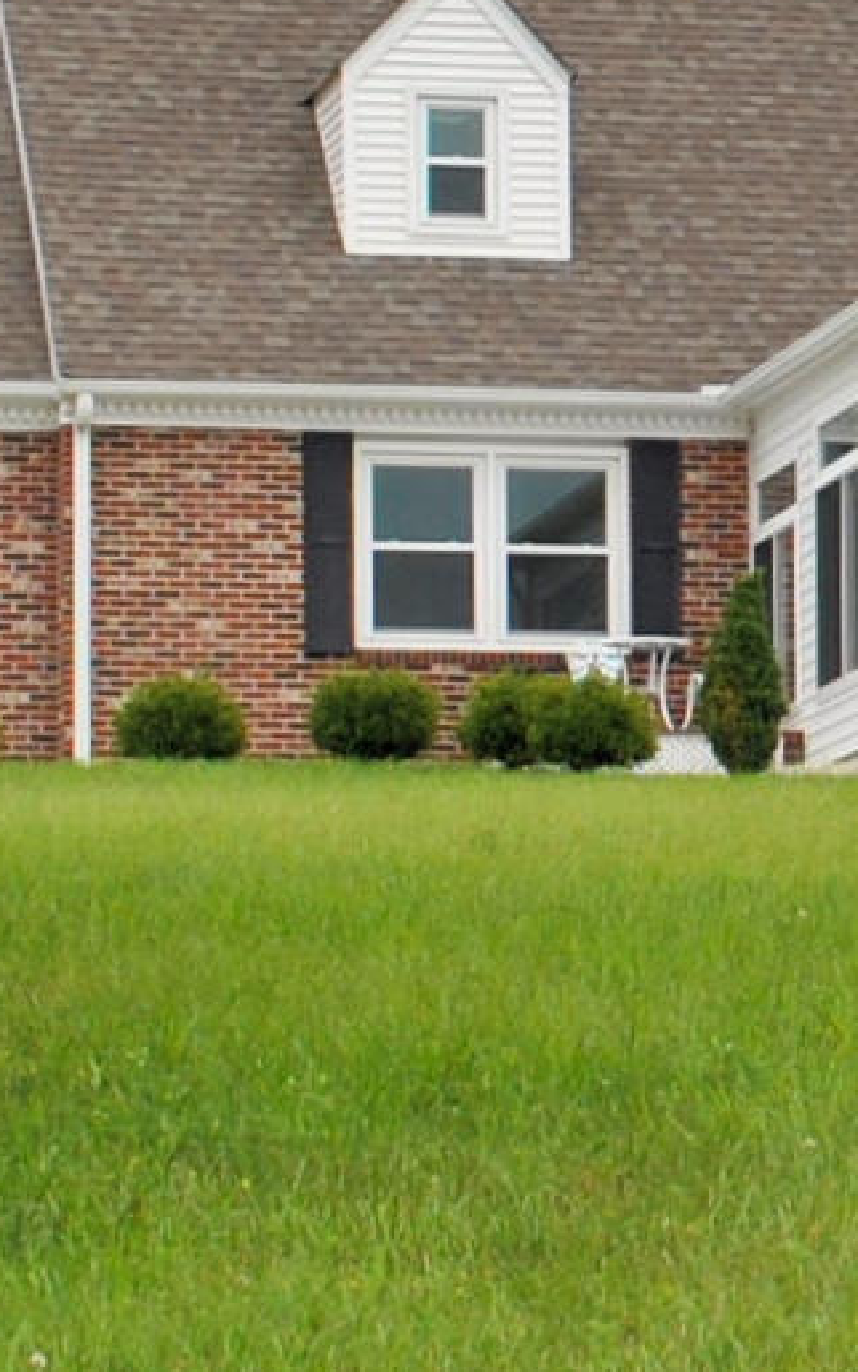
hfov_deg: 6.1
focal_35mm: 214
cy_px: 248
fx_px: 8004
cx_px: 1316
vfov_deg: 9.8
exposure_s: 1/250
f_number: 7.1
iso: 100
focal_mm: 24
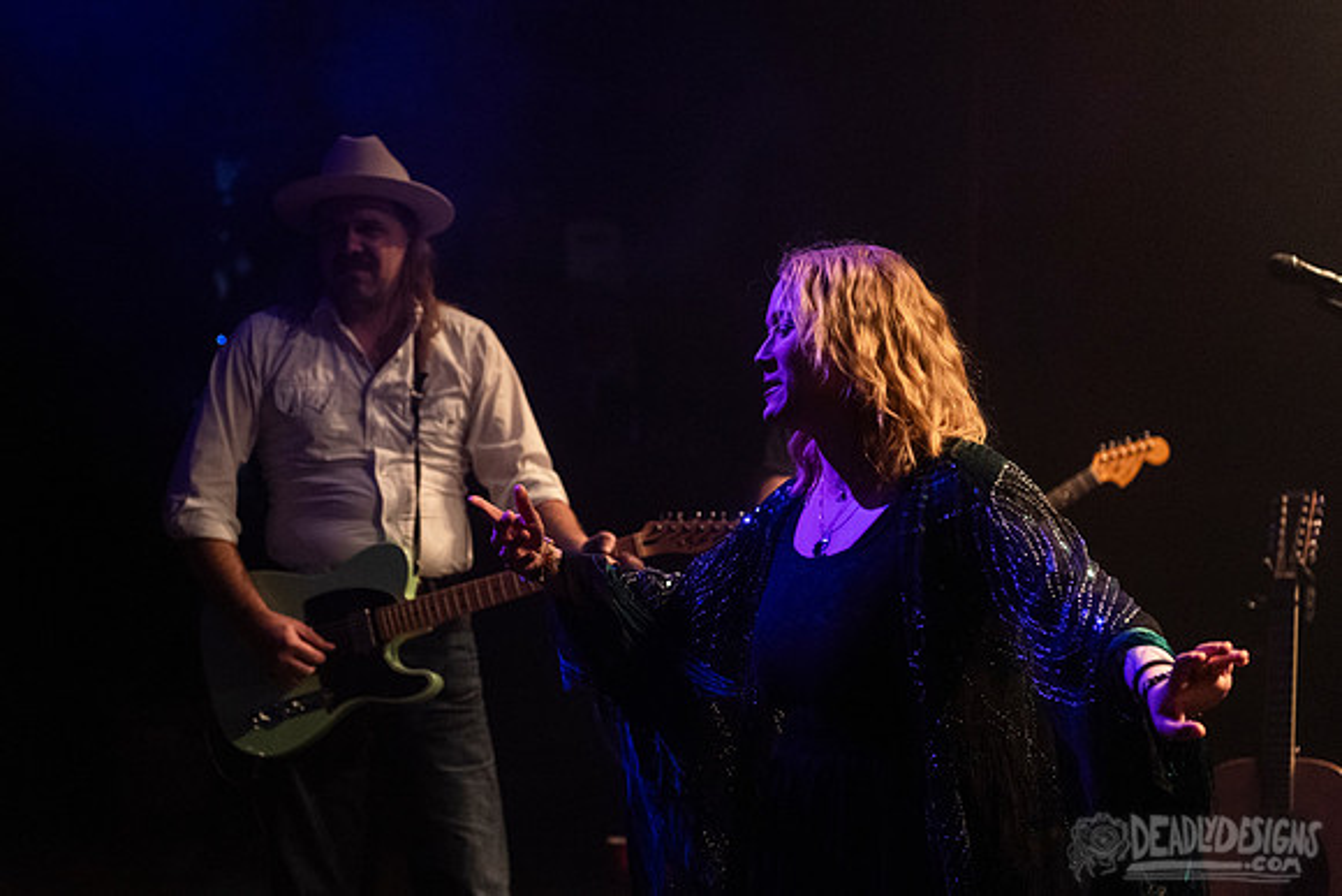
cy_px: 443
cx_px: 597
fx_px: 2711
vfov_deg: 18.8
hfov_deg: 27.8
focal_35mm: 73
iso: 2500
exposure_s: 1/125
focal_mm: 60
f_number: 3.2
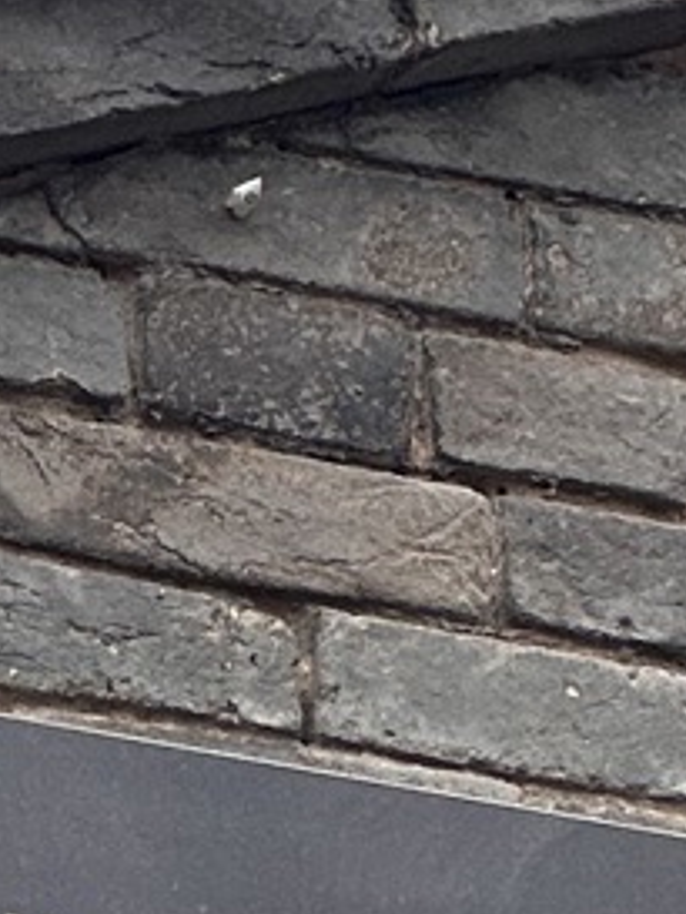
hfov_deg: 2.6
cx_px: -552
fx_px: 14891
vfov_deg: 3.5
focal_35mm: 564
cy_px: 2079
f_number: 2.8
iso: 32
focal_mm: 9
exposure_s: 1/274
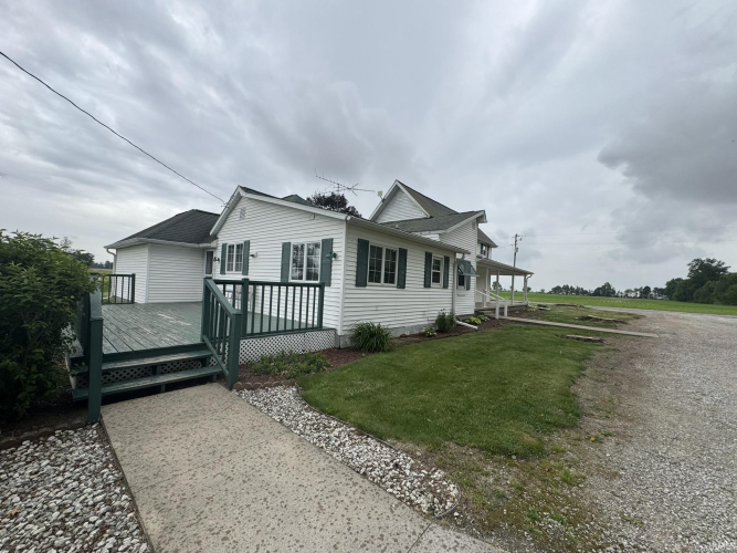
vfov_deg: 85.7
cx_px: 368
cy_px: 276
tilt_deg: +0.7
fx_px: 298
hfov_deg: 102.1
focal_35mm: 14
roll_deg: -1.2
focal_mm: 2.22
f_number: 2.2
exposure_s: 1/968
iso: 50
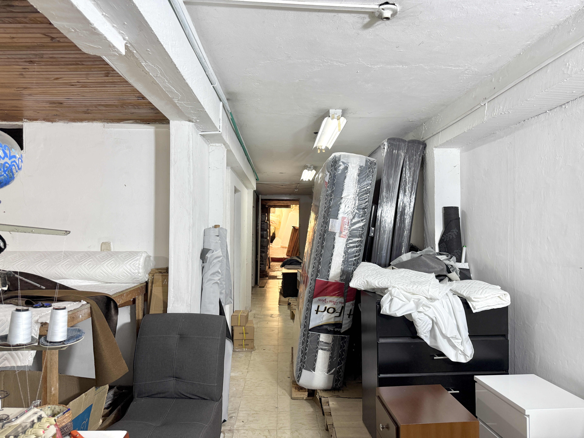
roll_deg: -0.5
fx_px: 405
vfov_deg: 56.8
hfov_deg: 71.6
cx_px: 292
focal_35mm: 24
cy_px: 219
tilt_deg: +1.5
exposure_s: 1/139
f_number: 1.78
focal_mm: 6.76
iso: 200
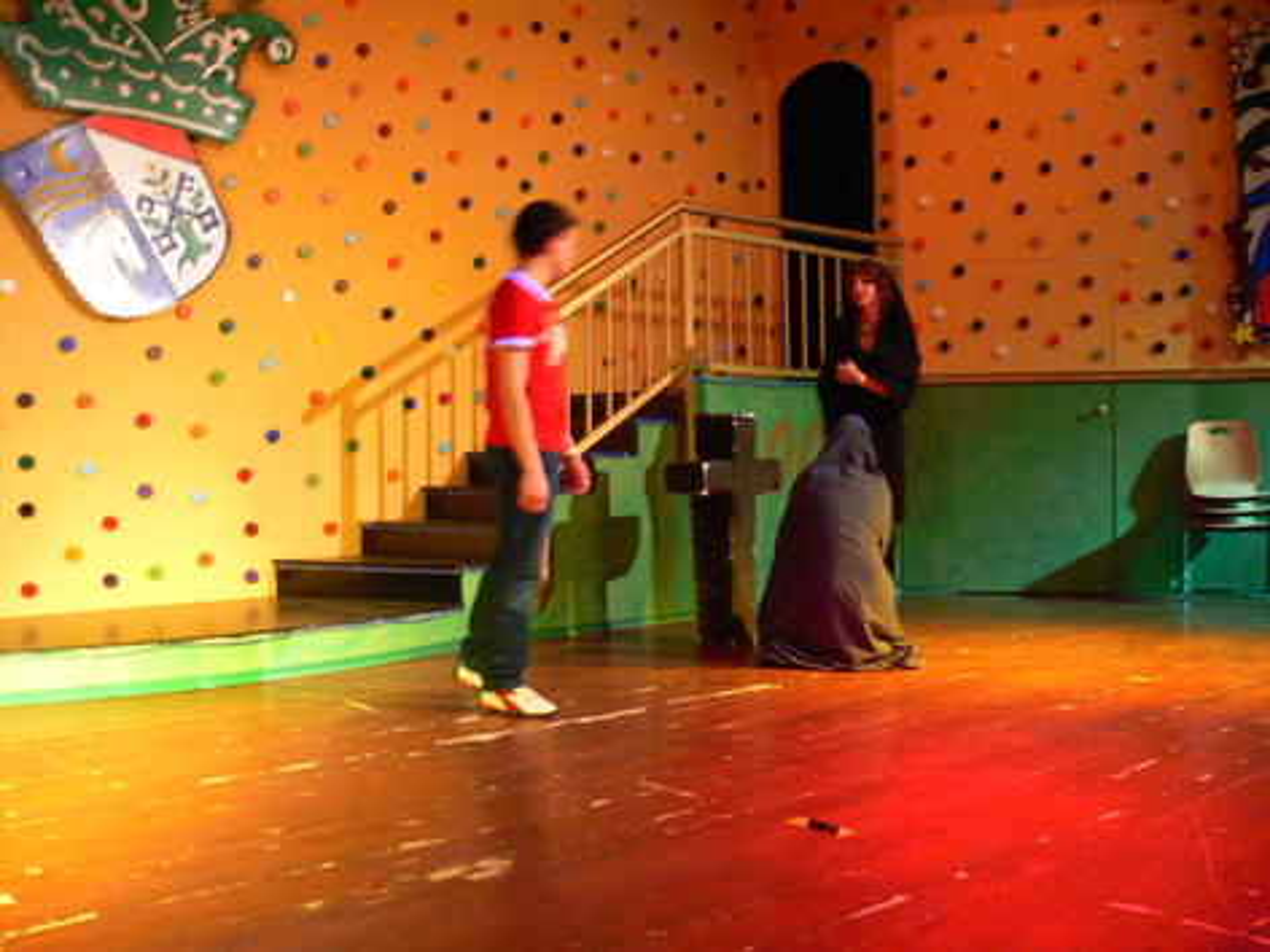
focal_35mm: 35
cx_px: 635
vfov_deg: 40.7
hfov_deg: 52.6
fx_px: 1284
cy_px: 476
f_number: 2.8
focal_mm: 7.4
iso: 200
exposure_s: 1/6
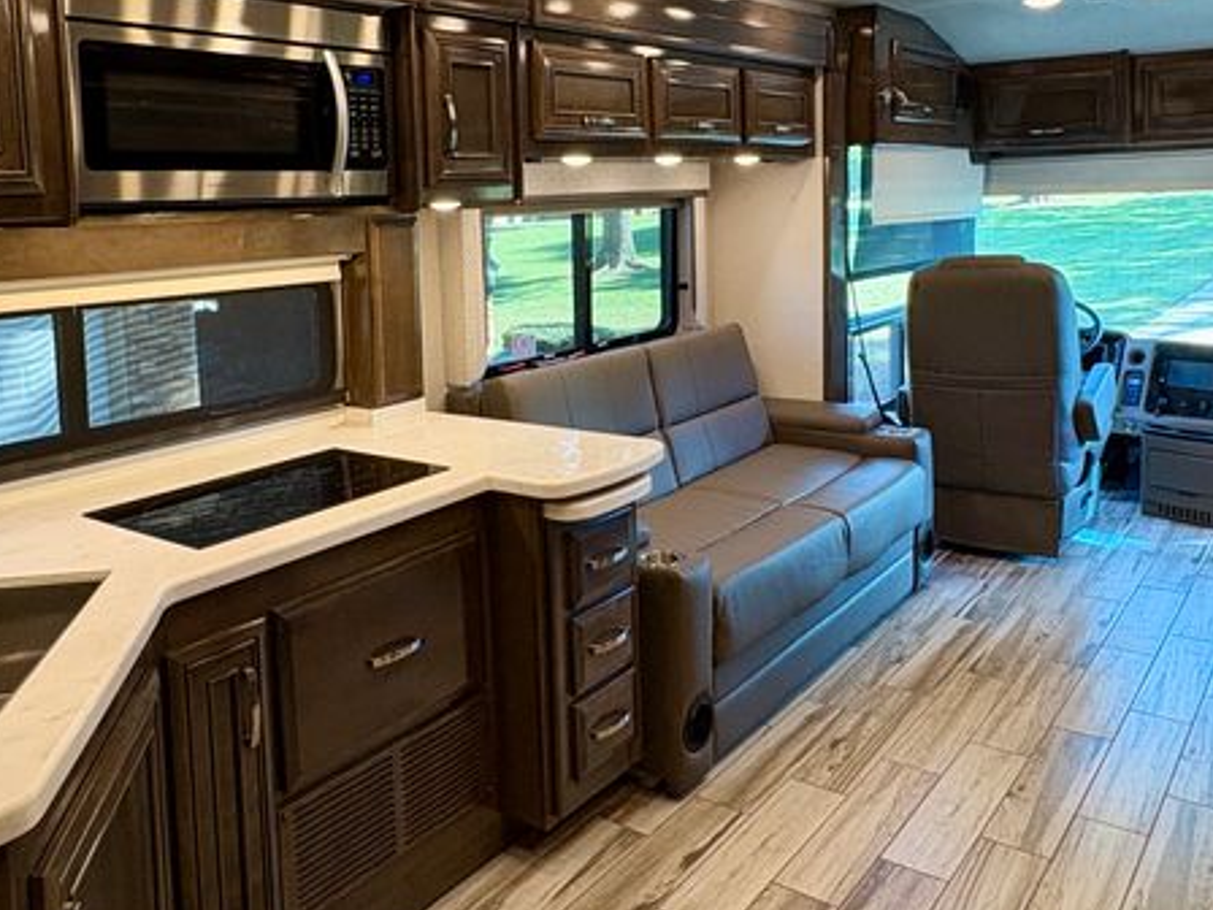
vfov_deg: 43.5
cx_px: 588
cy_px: 292
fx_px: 1121
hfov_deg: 56.8
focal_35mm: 32
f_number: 2.2
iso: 250
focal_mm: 2.2
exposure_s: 1/82
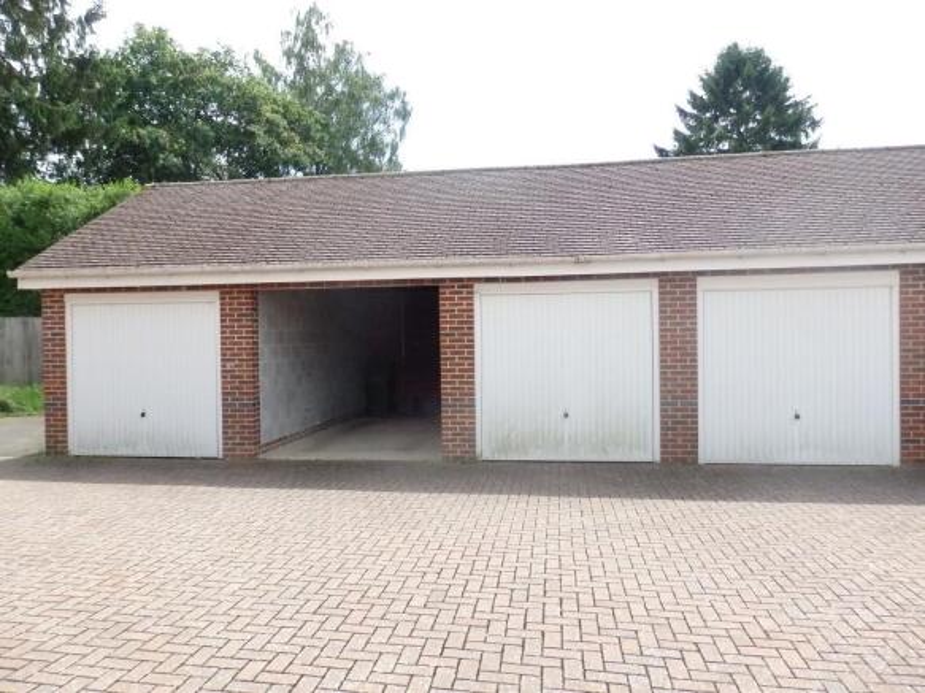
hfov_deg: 69.4
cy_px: 346
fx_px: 668
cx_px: 462
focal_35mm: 25
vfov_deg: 54.9
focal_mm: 4.5
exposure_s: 1/500
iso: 800
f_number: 8.7
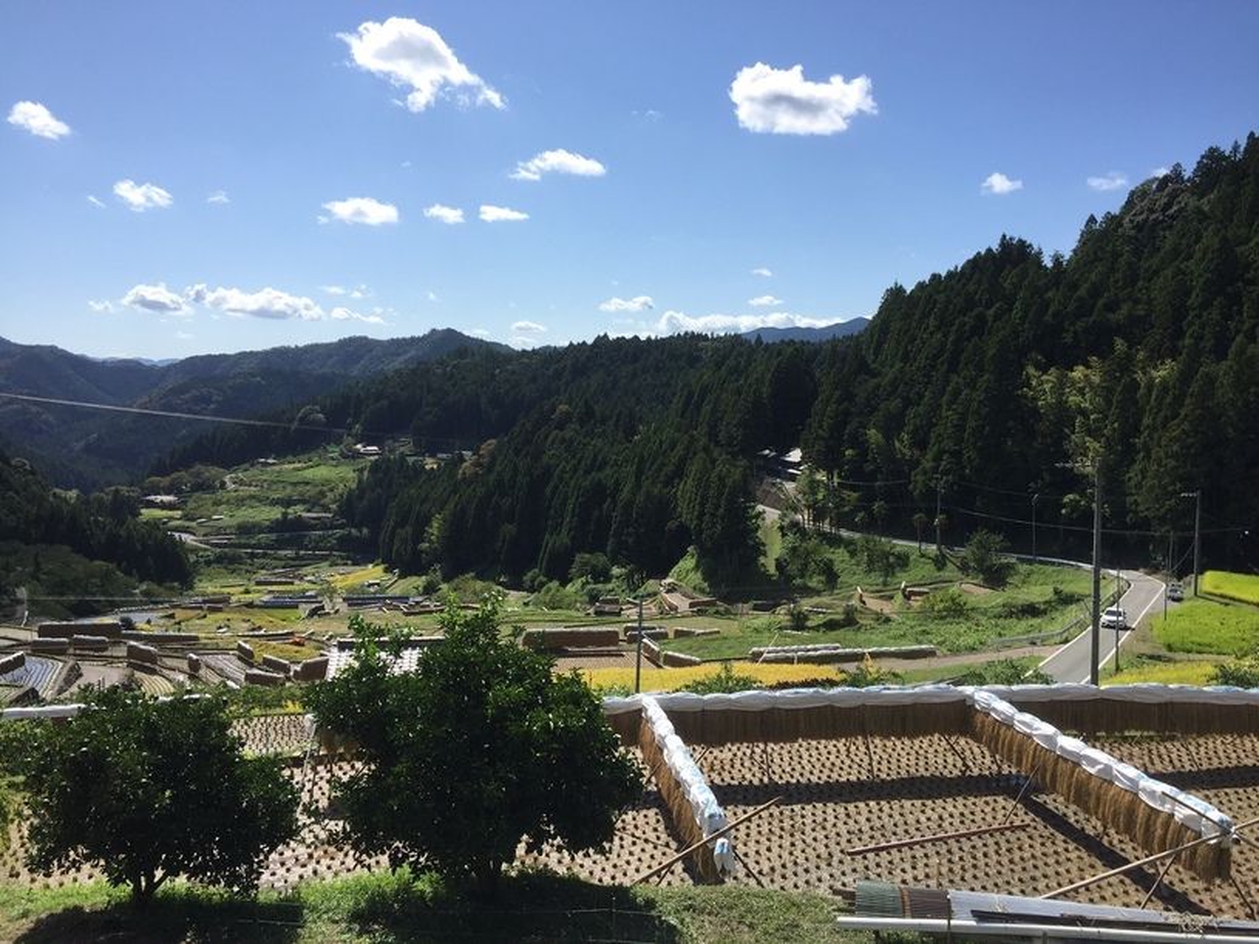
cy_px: 472
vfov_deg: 48.2
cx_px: 630
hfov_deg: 61.7
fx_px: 1055
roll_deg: -2.3
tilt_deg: -5.2
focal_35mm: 29
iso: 32
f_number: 2.2
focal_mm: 4.15
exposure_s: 1/2475
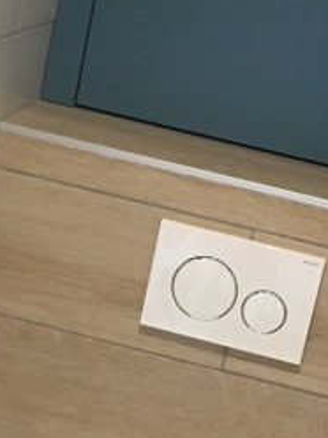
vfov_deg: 18.0
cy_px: 225
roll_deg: -13.0
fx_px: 1377
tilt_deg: -13.2
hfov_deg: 13.6
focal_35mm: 109
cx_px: 187
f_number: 2.2
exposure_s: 1/10
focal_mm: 4.15
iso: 100
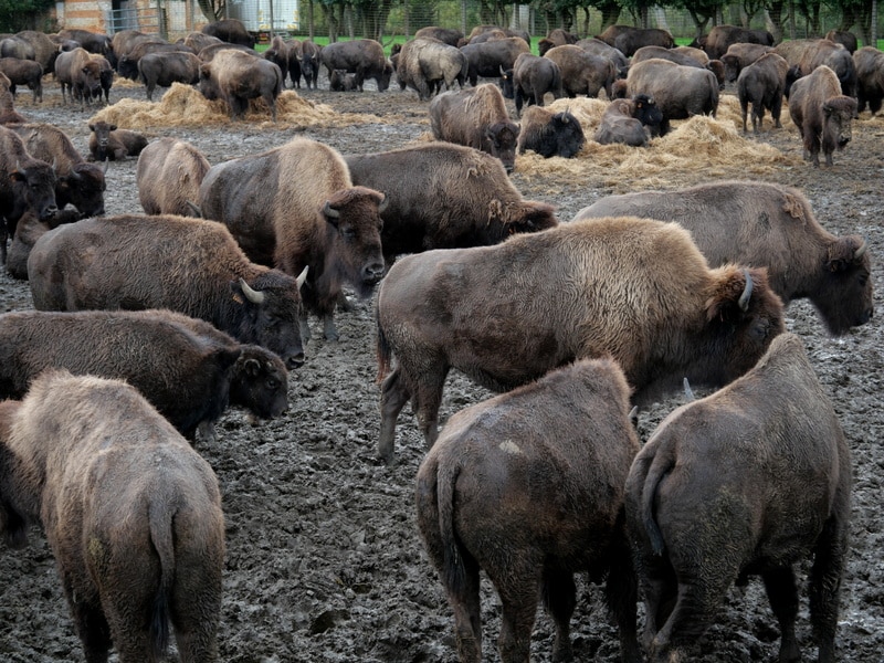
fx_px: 1788
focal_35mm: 70
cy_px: 332
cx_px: 442
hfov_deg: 27.8
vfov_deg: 21.0
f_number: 4
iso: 200
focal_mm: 35
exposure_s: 1/125
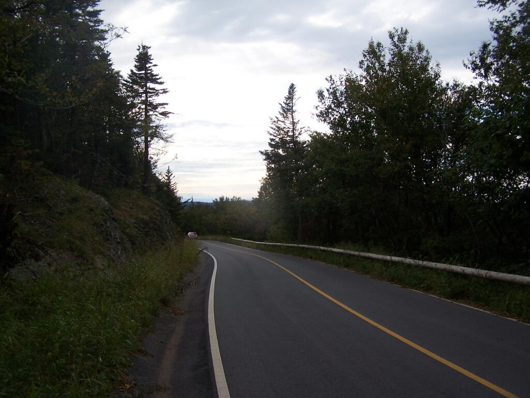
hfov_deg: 46.8
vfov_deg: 36.0
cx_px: 265
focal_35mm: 40
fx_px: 612
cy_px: 199
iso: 80
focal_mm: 6.7
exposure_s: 1/1000
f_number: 2.8
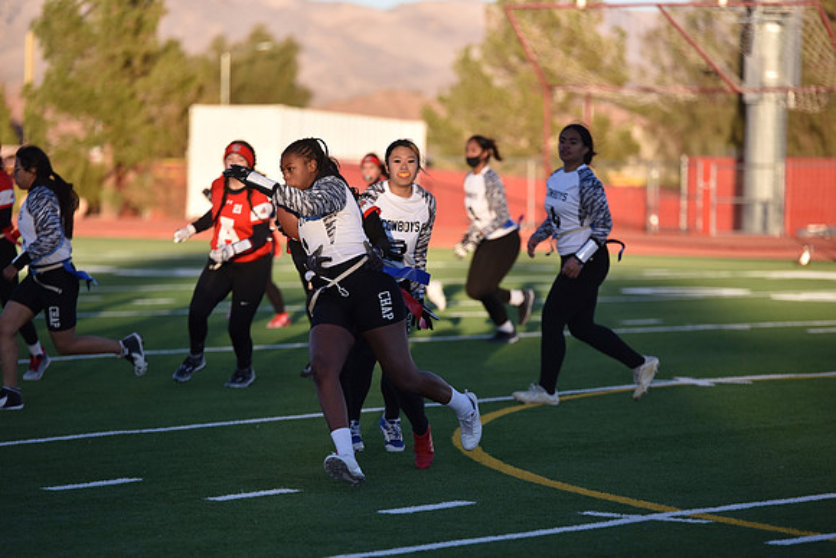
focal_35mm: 180
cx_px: 418
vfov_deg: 7.6
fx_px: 4181
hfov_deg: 11.4
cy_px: 279
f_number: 2.8
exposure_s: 1/4000
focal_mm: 180
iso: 640
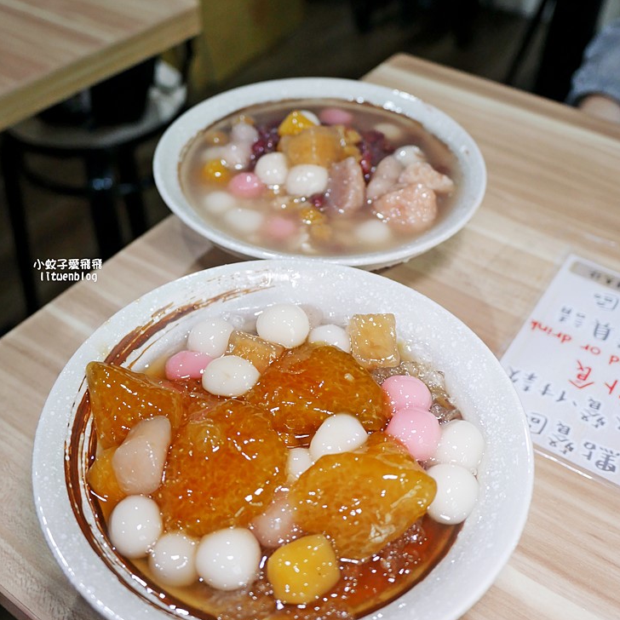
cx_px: 301
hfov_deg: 48.4
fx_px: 689
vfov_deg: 48.4
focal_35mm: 34
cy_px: 301
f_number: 2.5
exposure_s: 1/60
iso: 500
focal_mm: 14
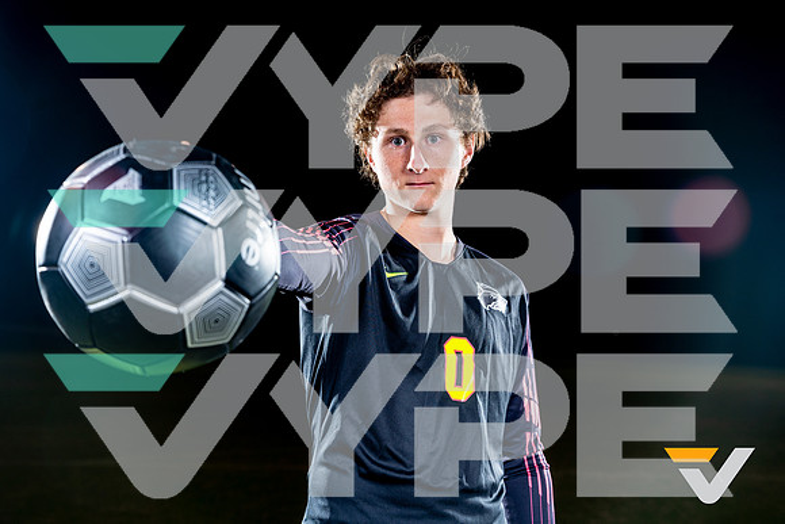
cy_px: 262
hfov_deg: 37.5
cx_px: 392
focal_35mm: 53
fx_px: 1156
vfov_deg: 25.5
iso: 100
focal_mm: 53
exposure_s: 1/125
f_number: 5.6
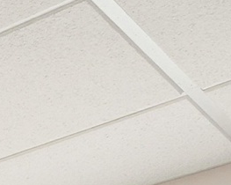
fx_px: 977
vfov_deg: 8.2
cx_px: -770
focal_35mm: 143
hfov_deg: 7.5
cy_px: 643
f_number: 8
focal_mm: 16
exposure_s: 1/50
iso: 400
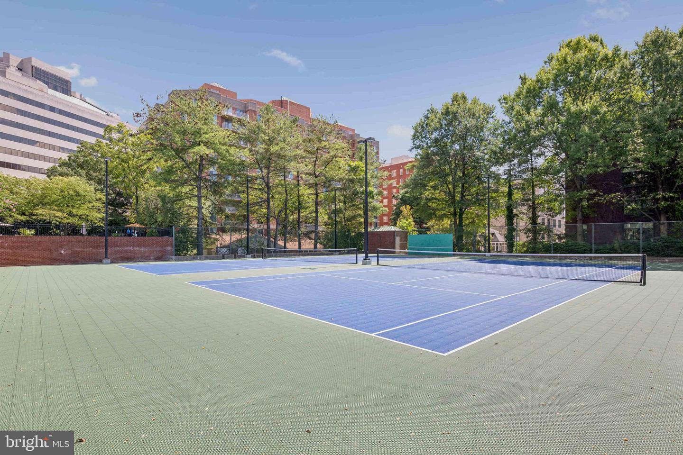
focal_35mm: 18
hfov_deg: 91.6
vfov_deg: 68.9
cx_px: 342
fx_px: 332
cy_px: 228
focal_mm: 17.5
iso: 100
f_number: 7.1
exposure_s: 1/250
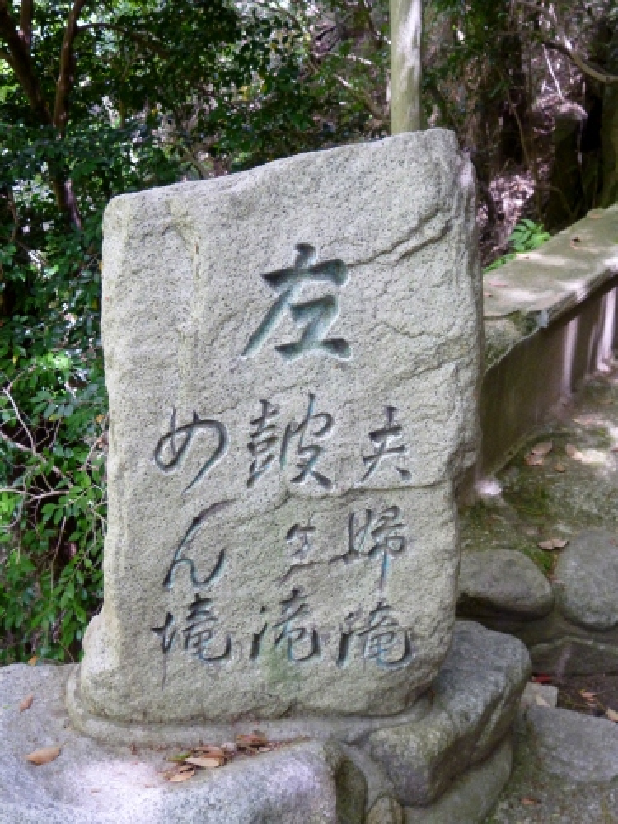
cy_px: 412
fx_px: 976
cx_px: 309
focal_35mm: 41
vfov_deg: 45.8
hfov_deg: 35.1
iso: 320
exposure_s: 1/80
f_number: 3.1
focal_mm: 7.3
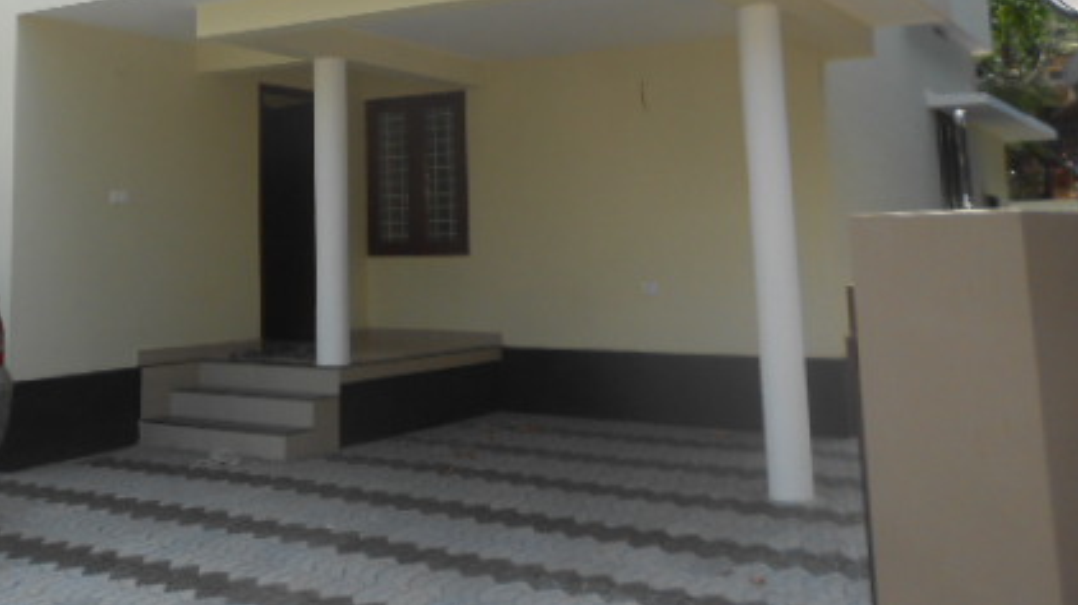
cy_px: 31
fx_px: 1229
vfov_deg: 26.5
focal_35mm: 43
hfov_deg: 46.1
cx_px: 307
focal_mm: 4.6
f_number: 3.2
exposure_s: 1/500
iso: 80
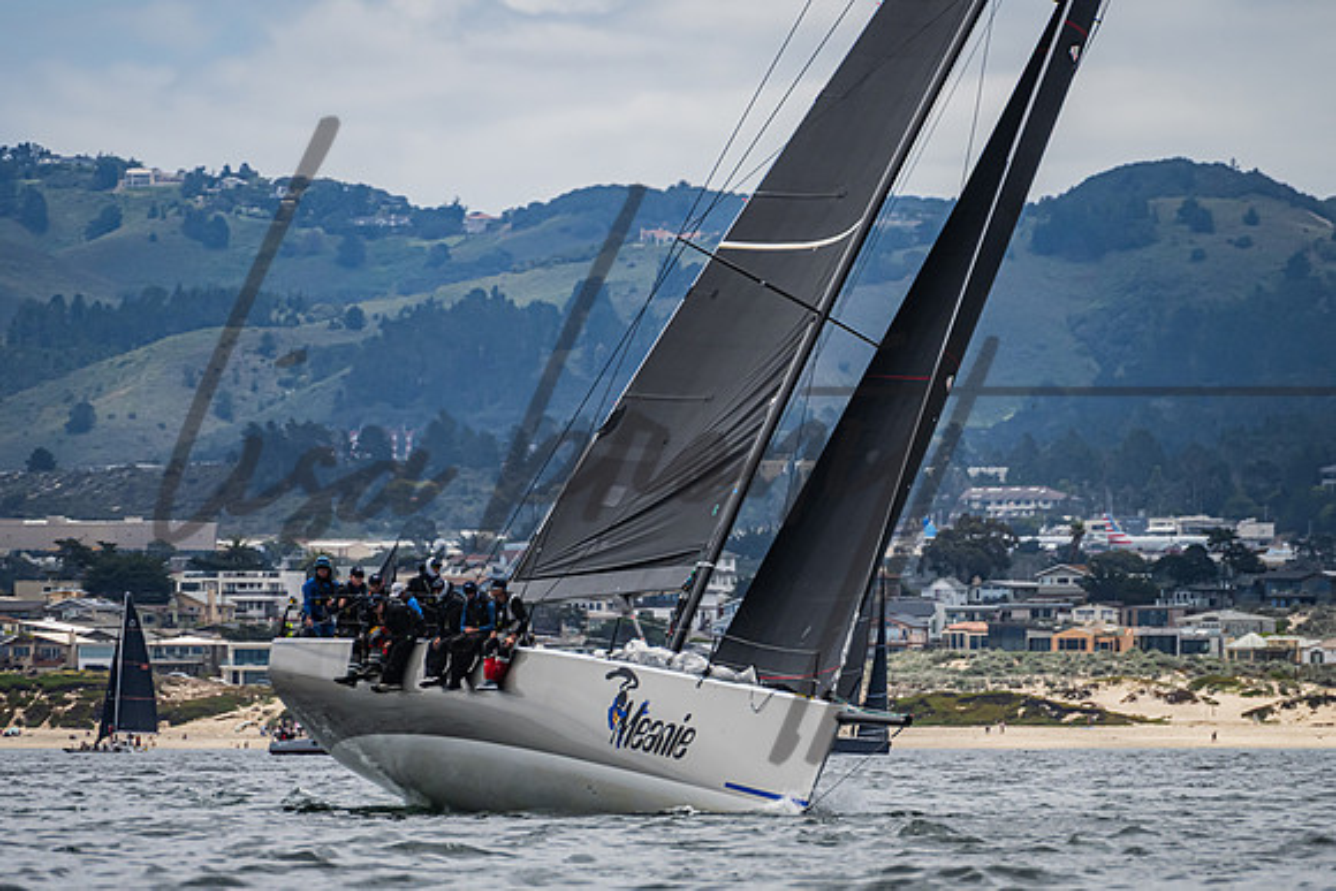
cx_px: 683
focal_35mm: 519
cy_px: 432
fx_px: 19251
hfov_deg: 4.0
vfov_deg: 2.7
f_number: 8
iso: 500
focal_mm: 400
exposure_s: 1/2500
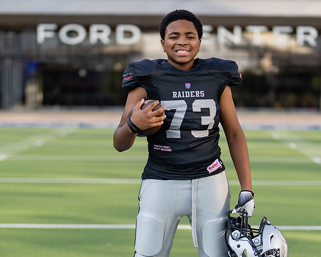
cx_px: 187
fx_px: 1045
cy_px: 188
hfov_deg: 17.4
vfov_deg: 14.0
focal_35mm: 110
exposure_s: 1/2500
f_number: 1.2
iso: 100
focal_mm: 50
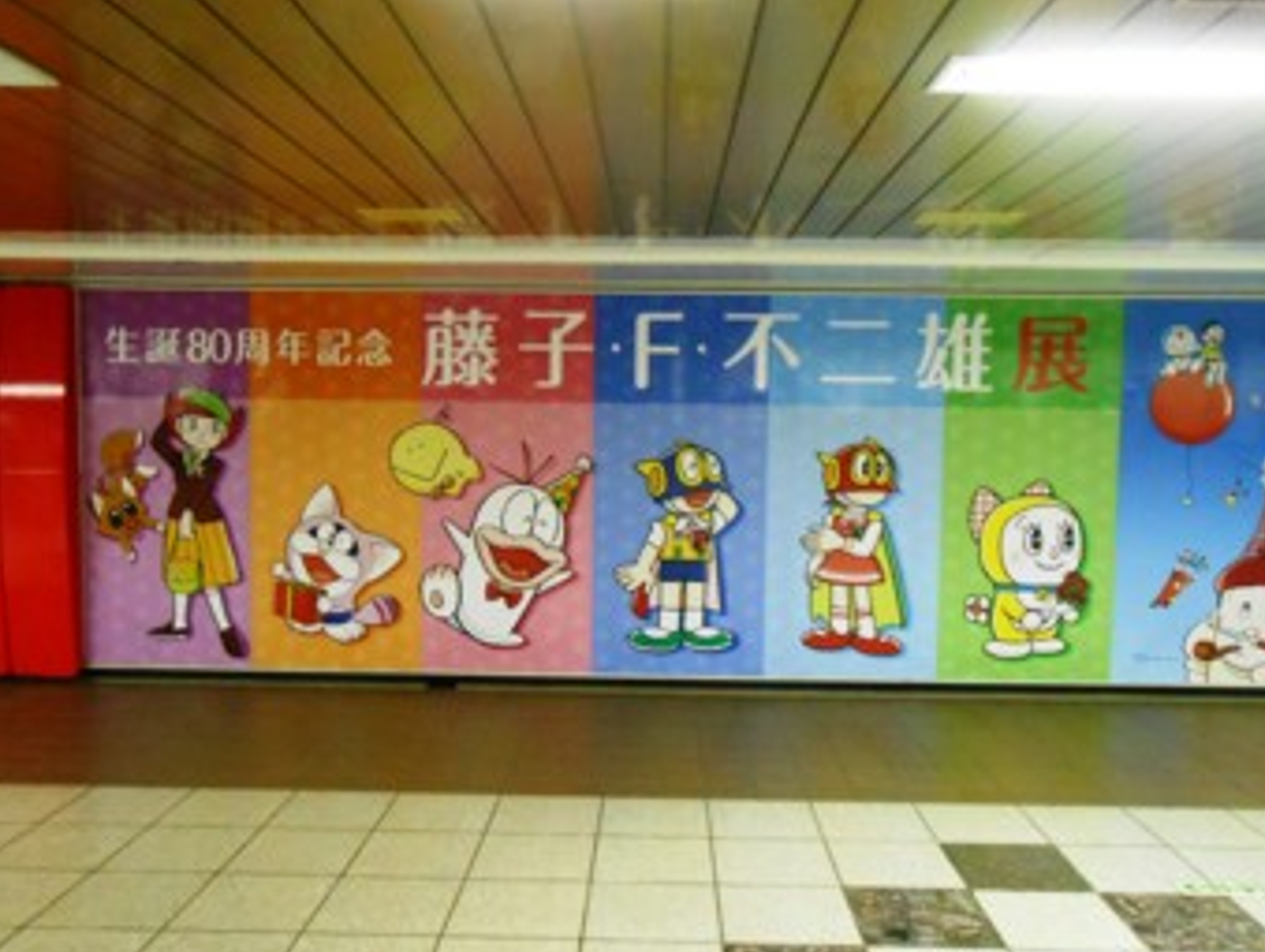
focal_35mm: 31
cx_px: 634
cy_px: 487
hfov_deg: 58.3
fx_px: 1134
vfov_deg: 45.5
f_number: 3.8
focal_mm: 5.3
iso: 800
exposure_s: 1/40
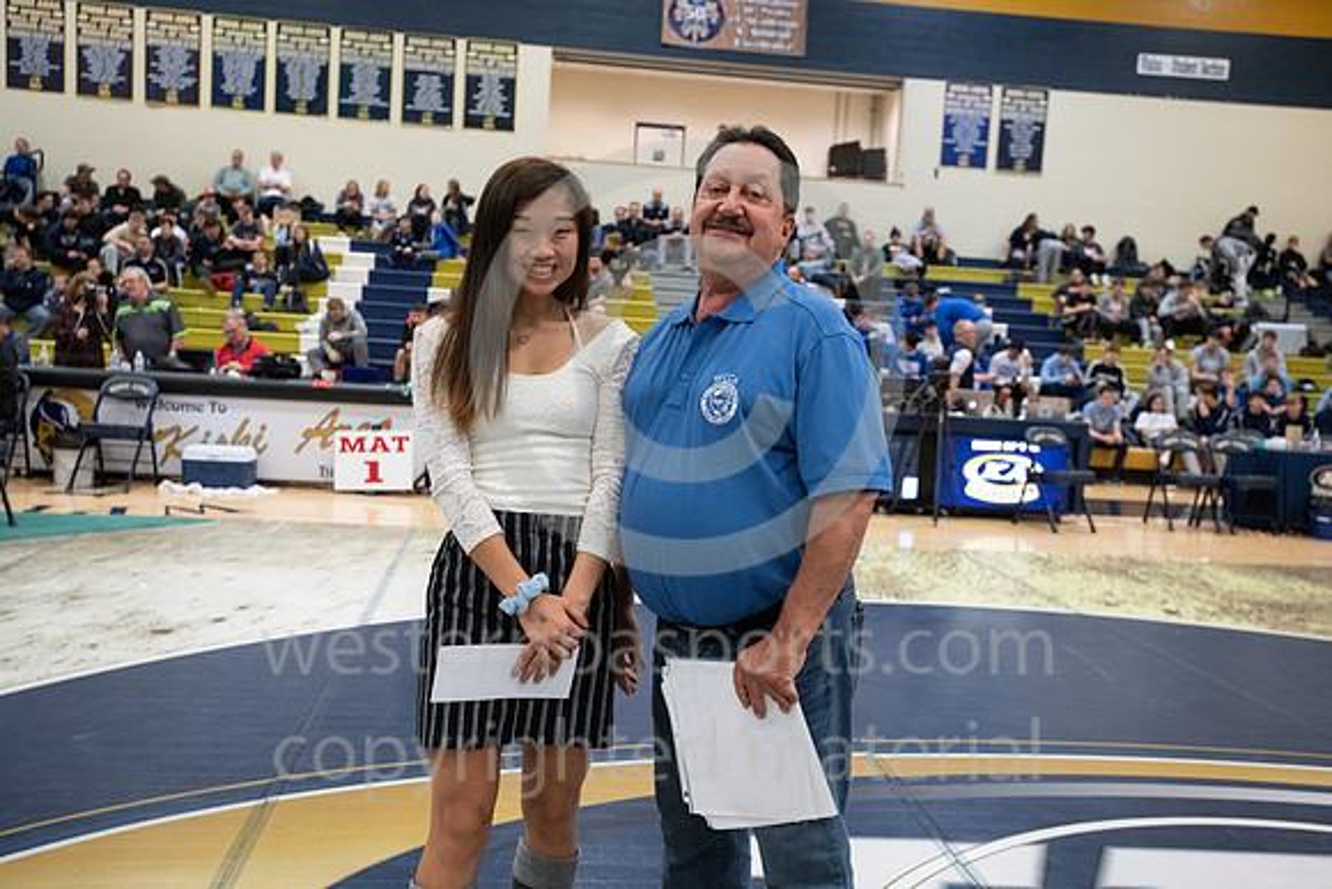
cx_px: 666
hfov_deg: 54.4
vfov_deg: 37.9
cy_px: 444
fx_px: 1295
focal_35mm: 35
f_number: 5.6
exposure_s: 1/160
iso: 5000
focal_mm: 35
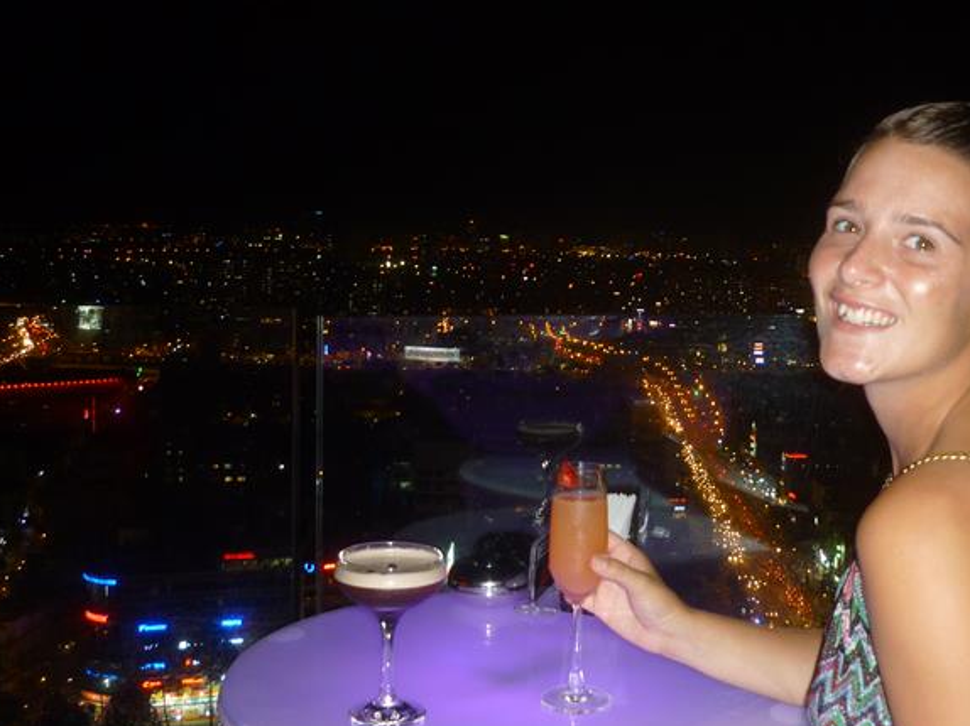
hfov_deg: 41.0
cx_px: 595
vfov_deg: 31.5
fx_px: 1288
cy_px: 336
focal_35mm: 46
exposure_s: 1/8
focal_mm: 5.5
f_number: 2.8
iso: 100
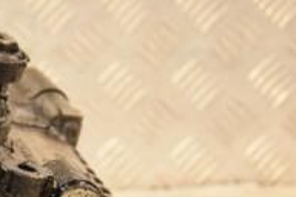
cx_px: -136
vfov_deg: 7.6
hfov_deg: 11.1
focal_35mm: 178
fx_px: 1463
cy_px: 246
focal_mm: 38
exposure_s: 1/160
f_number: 5
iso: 800
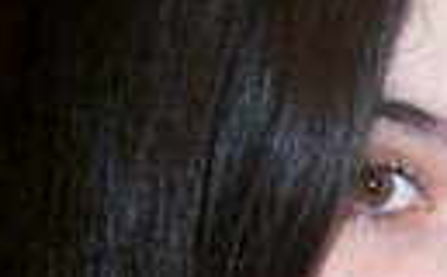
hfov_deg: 14.2
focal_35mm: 140
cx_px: 615
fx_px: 1702
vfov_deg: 8.8
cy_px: 554
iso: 80
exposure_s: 1/64
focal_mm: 5.6
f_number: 2.7
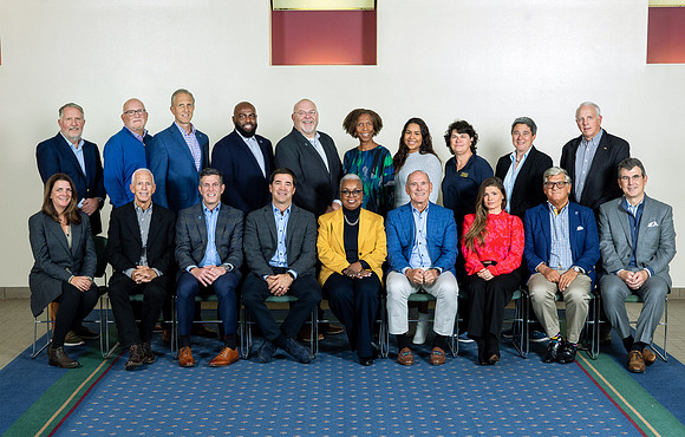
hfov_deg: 29.9
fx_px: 1282
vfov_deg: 19.3
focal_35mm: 68
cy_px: 213
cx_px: 338
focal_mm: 55
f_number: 6.3
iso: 640
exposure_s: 1/160
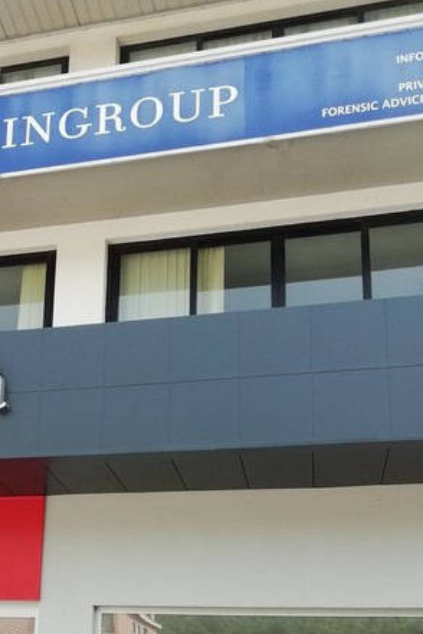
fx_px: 864
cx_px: 65
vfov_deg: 38.6
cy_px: 520
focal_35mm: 49
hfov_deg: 26.8
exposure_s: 1/335
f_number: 2.2
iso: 50
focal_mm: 3.46
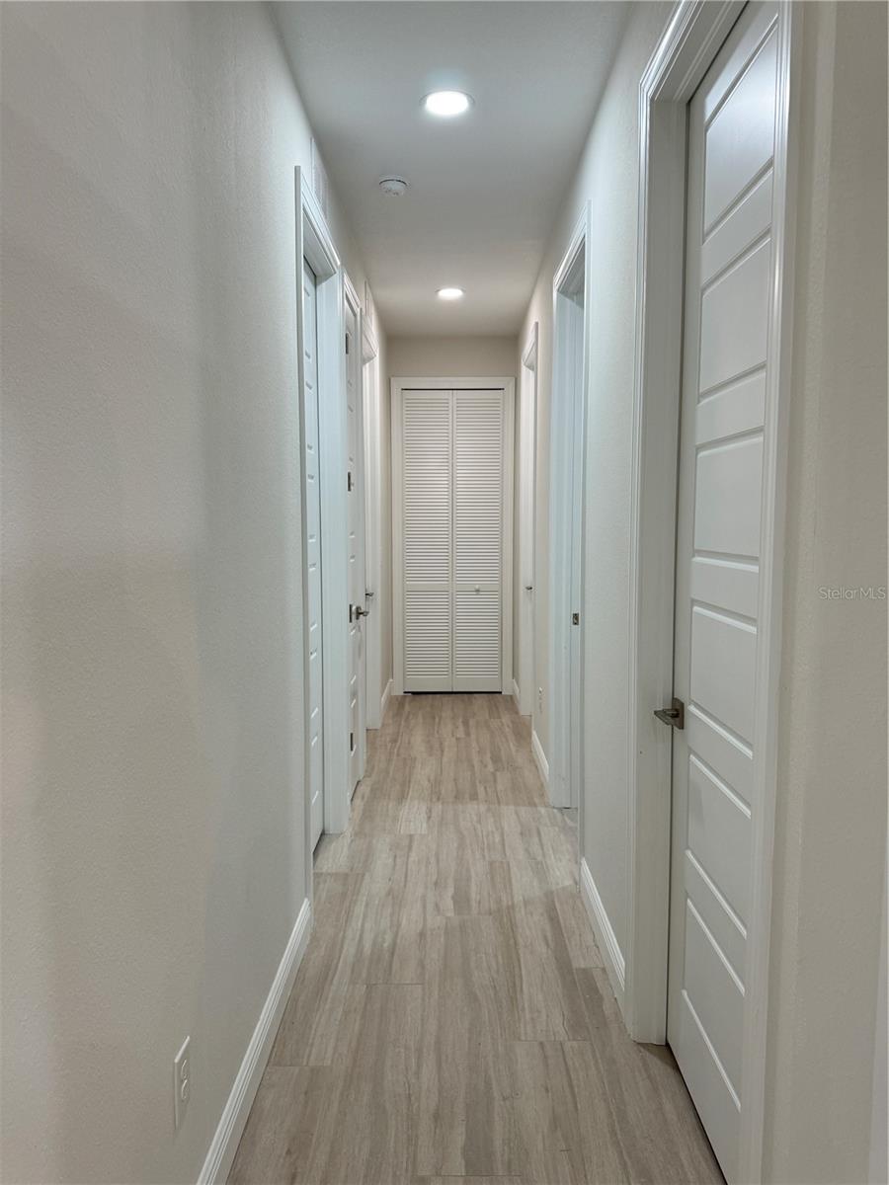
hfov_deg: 56.8
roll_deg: +0.6
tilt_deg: -4.2
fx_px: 822
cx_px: 444
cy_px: 592
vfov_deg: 71.6
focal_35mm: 24
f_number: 1.78
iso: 125
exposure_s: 1/120
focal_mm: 6.76
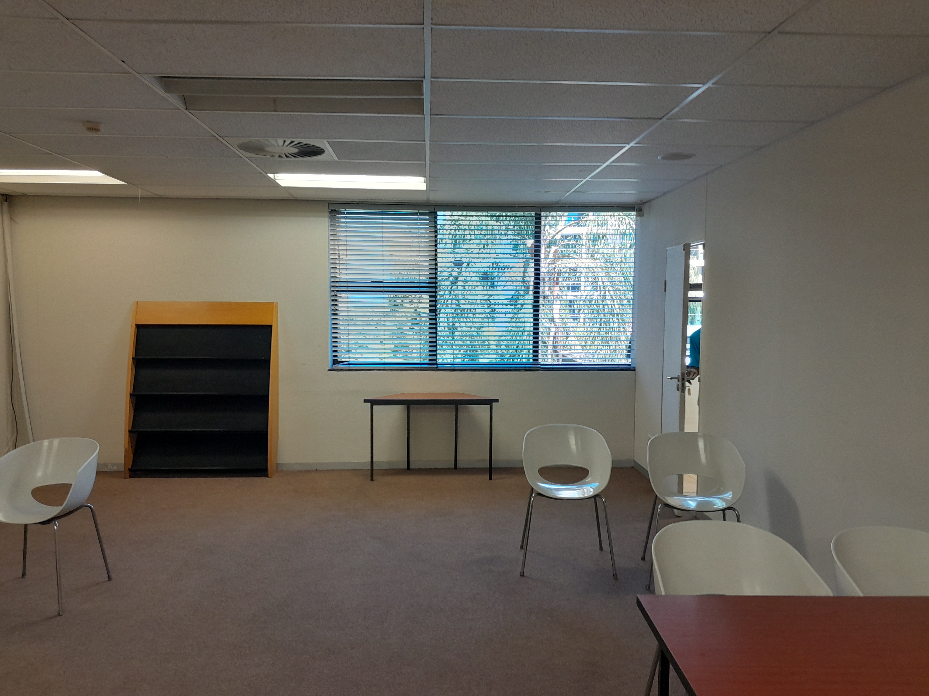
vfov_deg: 51.4
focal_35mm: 27
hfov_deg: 65.3
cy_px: 348
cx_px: 464
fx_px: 725
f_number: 1.8
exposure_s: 1/50
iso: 200
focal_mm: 4
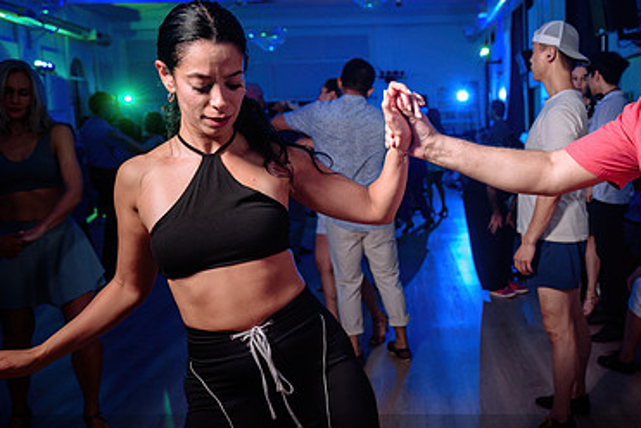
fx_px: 731
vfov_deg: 32.7
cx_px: 443
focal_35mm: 41
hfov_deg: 46.4
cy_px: 219
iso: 800
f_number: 2.8
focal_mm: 25
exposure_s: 1/80
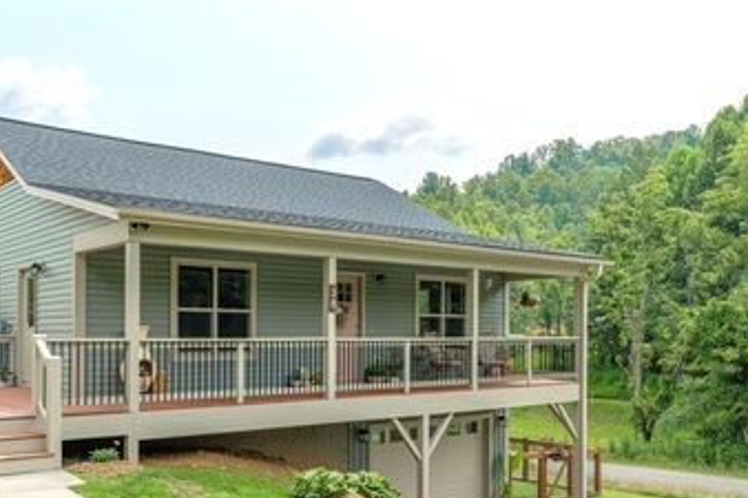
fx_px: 706
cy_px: 313
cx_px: 228
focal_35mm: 34
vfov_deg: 38.6
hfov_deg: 54.3
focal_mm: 23
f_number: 7.1
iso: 320
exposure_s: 1/1000
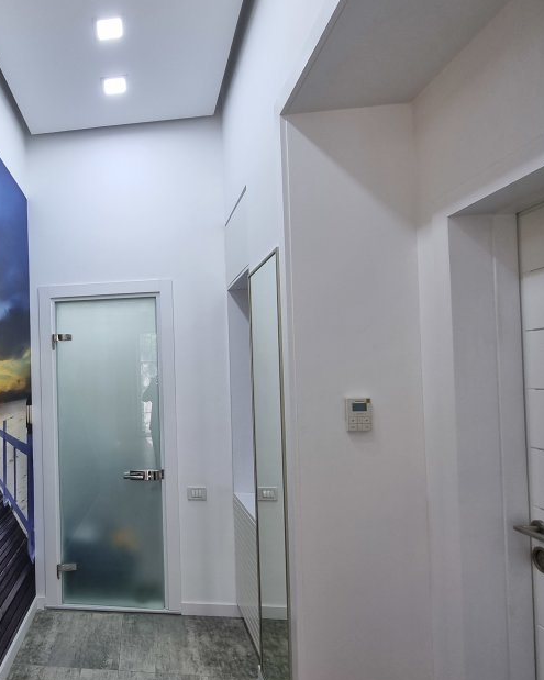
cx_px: 74
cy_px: 360
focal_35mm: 21
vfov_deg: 77.6
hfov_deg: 57.9
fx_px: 423
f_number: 2.2
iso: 80
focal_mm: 2.2
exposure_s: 1/50
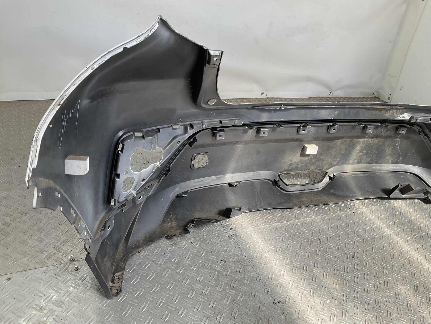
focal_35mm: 29
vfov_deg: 48.2
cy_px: 162
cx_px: 216
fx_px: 361
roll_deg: -12.8
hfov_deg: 61.7
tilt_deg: -29.3
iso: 16
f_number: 1.8
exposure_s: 1/239
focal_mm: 3
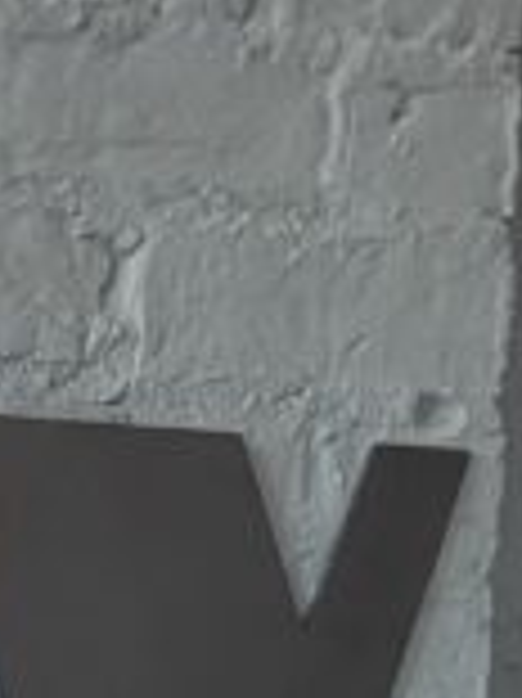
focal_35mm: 172
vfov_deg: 9.3
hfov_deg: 8.2
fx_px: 3463
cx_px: -549
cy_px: 2044
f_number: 1.6
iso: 160
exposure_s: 1/50
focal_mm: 5.96
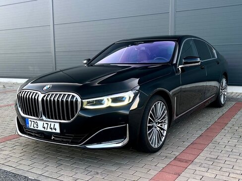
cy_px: 90
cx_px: 121
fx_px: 182
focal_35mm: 26
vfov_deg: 53.1
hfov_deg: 67.3
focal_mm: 5.7
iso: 64
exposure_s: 1/98
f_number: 1.5
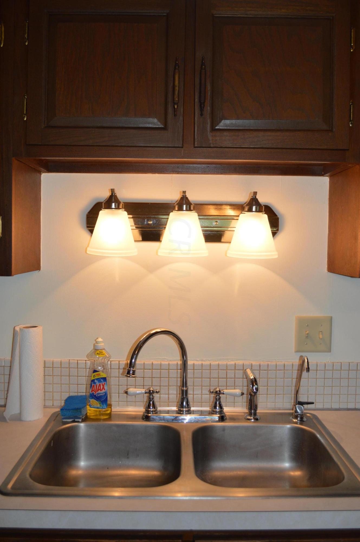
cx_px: 180
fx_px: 496
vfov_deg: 57.3
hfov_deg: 39.9
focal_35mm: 33
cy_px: 271
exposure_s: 1/125
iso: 360
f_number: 4
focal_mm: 22
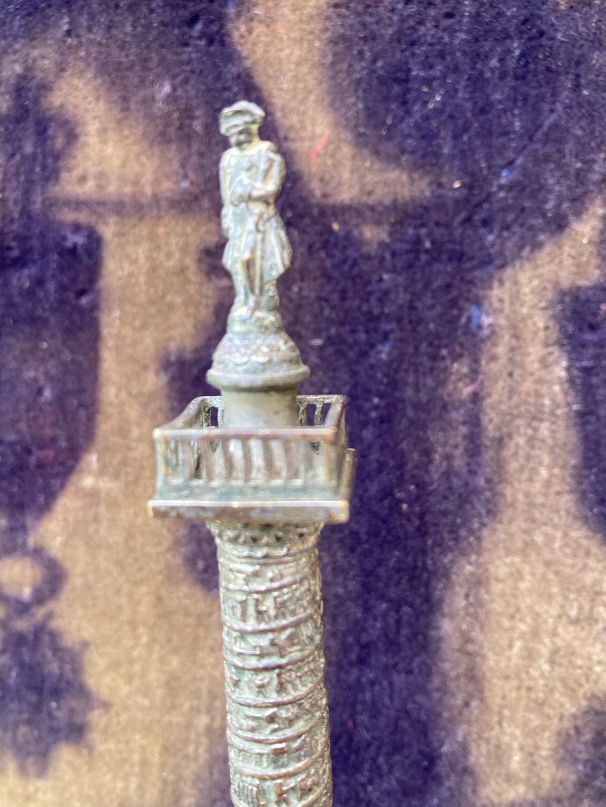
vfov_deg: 63.4
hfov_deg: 49.7
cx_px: 303
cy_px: 404
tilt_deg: -11.1
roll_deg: -0.7
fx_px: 654
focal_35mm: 28
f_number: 1.8
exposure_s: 1/83
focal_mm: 3.99
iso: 80
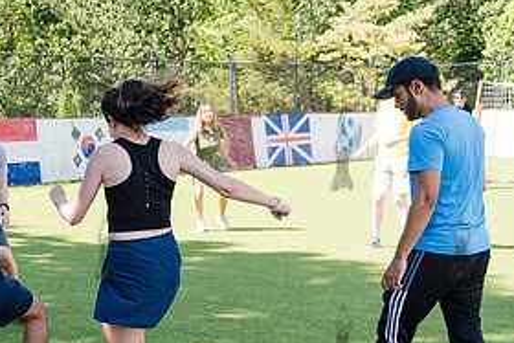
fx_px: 1071
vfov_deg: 17.9
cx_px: -77
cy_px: 315
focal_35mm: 75
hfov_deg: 24.8
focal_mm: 27
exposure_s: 1/800
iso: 200
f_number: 2.8
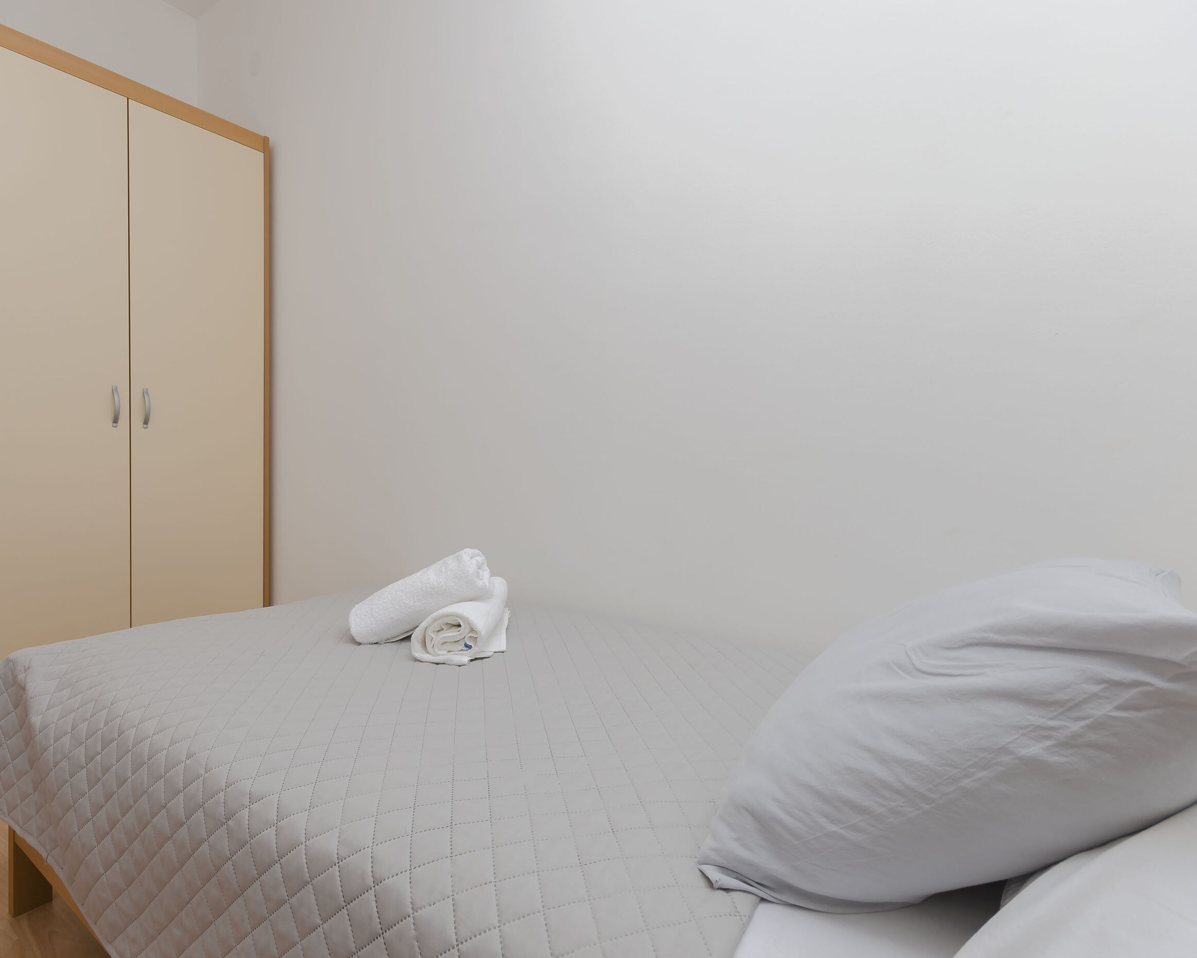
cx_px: 566
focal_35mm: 17
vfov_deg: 77.0
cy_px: 479
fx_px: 602
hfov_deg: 89.6
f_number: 9
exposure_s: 1/80
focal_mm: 10
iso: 100
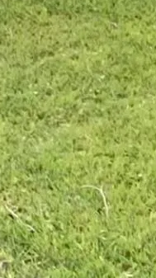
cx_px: -759
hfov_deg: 3.6
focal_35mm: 289
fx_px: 2130
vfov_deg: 7.0
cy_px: -441
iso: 25
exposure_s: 1/120
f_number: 2.4
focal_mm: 3.3
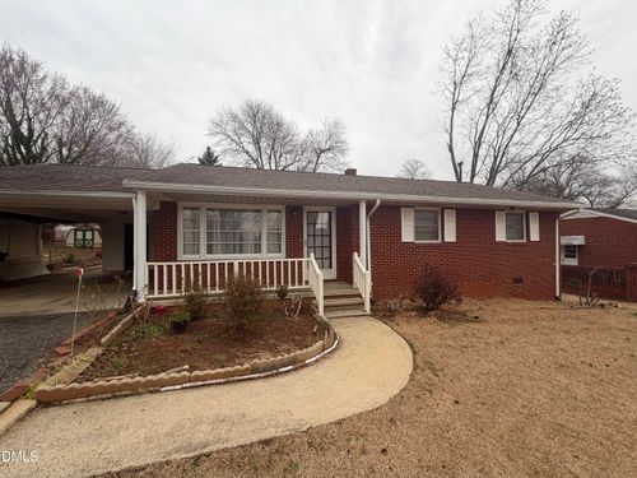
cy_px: 239
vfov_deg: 85.7
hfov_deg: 102.1
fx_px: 258
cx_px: 318
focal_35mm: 14
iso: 40
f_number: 2.2
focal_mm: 2.22
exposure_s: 1/191
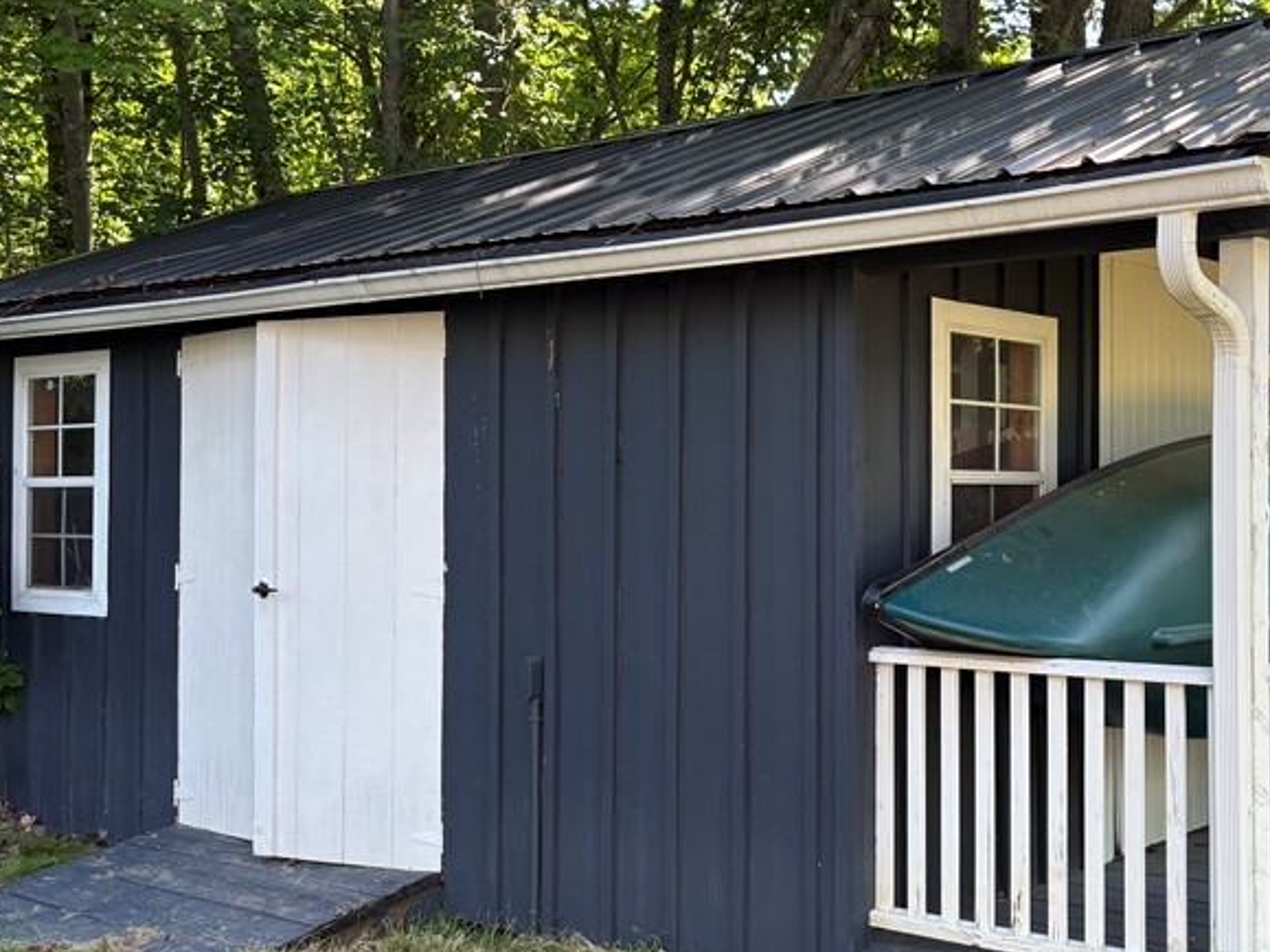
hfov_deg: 40.5
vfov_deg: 31.5
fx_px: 1687
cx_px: 897
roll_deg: +1.7
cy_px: 480
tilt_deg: -0.4
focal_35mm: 46
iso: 40
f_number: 1.6
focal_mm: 5.96
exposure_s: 1/241
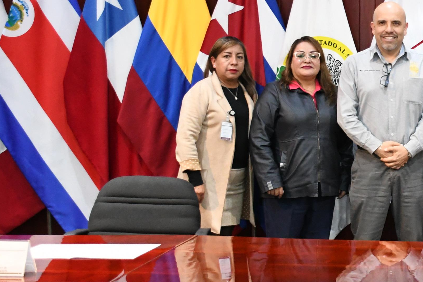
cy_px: 130
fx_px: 1034
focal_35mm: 88
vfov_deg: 15.5
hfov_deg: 21.7
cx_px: 486
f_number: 3.8
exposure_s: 1/100
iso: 3200
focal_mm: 23
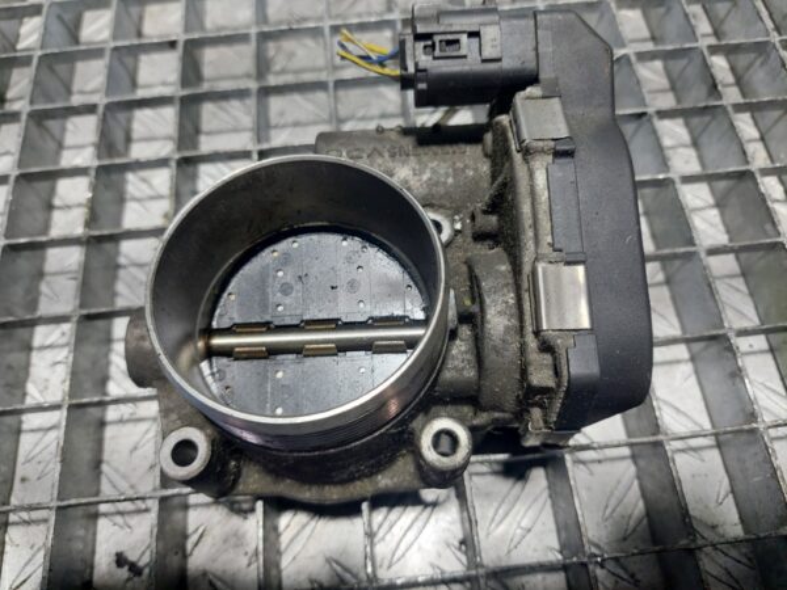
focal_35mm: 25
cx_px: 394
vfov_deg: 54.9
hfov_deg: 69.4
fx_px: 568
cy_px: 295
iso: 80
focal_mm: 5.23
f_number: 1.8
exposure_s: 1/100
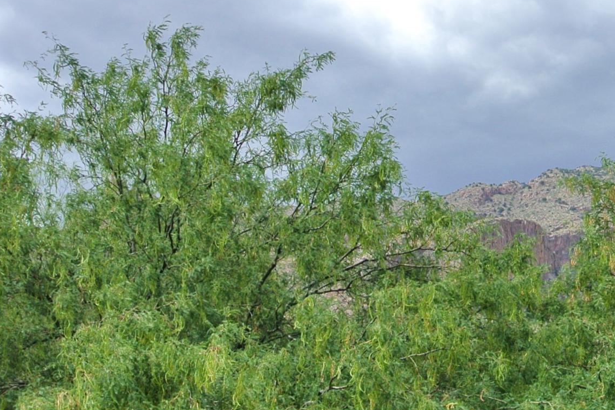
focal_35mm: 82
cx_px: 474
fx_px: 1401
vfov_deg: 16.5
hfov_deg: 24.4
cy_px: 361
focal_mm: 11.8
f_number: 5
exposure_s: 1/800
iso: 100
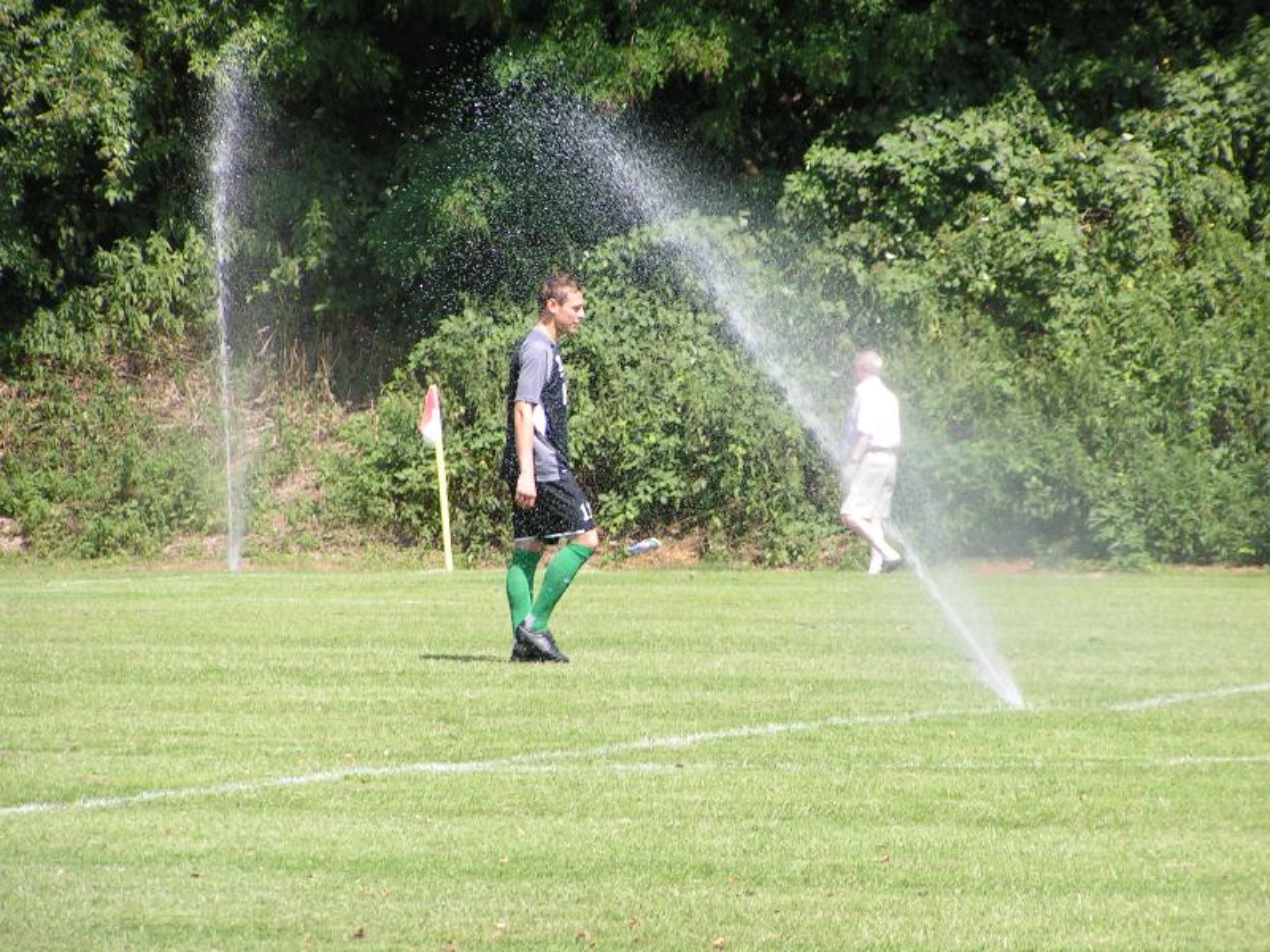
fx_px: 10896
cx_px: 635
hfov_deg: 6.7
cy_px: 476
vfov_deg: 5.0
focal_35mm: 297
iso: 50
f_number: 4.5
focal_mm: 45.4
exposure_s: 1/320
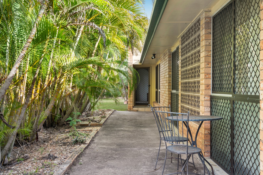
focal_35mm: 35
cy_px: 88
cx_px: 132
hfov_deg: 54.4
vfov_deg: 37.9
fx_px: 256
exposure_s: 1/15
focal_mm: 35
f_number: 7.1
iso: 50
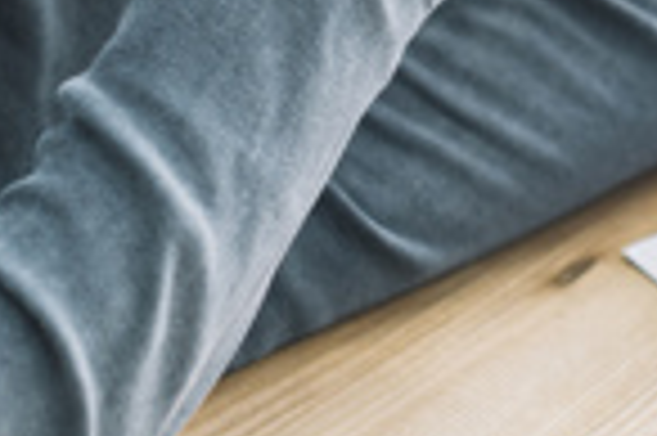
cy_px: -249
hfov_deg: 9.3
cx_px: 1022
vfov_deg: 6.3
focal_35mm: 214
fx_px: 3901
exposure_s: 1/100
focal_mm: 50
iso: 250
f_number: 2.5
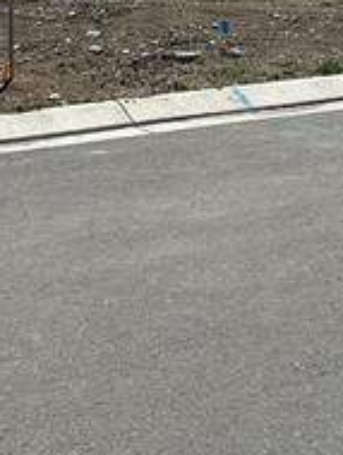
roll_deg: +0.8
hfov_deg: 15.1
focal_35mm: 97
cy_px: -65
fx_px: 1279
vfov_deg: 19.2
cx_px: 321
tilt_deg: -0.7
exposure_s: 1/6211
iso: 80
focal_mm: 6.86
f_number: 1.78
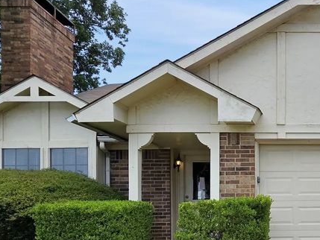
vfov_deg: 42.5
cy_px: 206
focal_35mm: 31
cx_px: 283
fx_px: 287
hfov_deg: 51.9
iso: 50
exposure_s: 1/2593
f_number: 2.2
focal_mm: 2.2
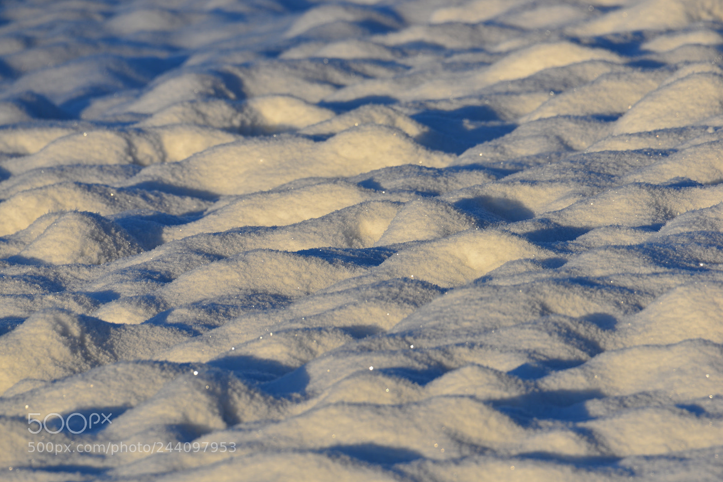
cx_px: 362
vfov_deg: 2.3
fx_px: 12068
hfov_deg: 3.4
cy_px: 241
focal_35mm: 601
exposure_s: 1/125
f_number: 11
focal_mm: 600
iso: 100
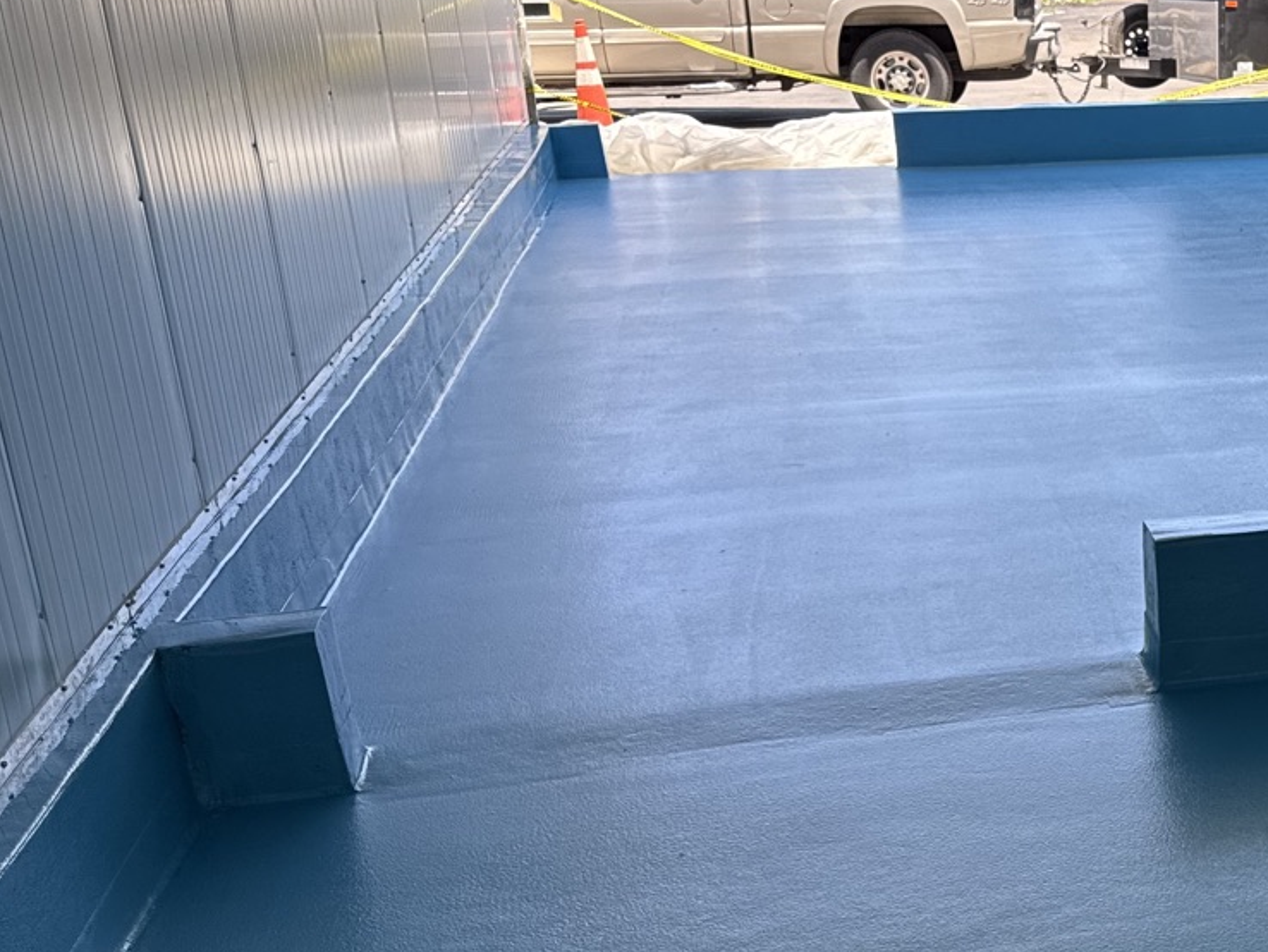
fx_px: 1905
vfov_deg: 28.0
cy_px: 565
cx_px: 1361
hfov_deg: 32.7
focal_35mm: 52
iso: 80
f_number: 1.78
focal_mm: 6.76
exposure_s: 1/840
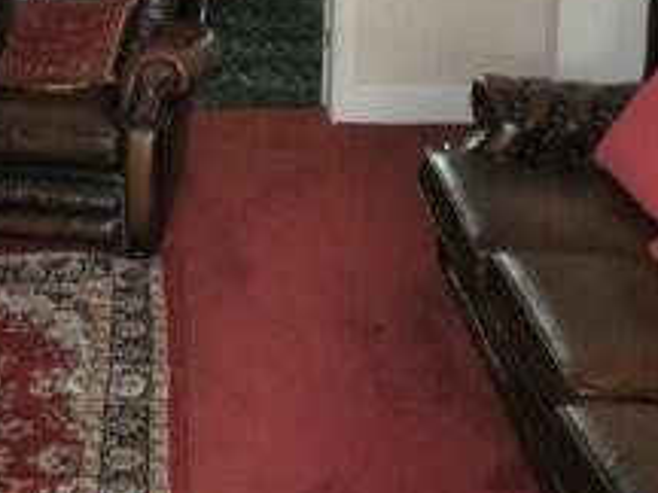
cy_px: -160
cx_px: 184
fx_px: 1026
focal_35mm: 54
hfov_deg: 35.0
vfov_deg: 23.6
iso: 250
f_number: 2.8
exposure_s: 1/60
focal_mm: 3.6
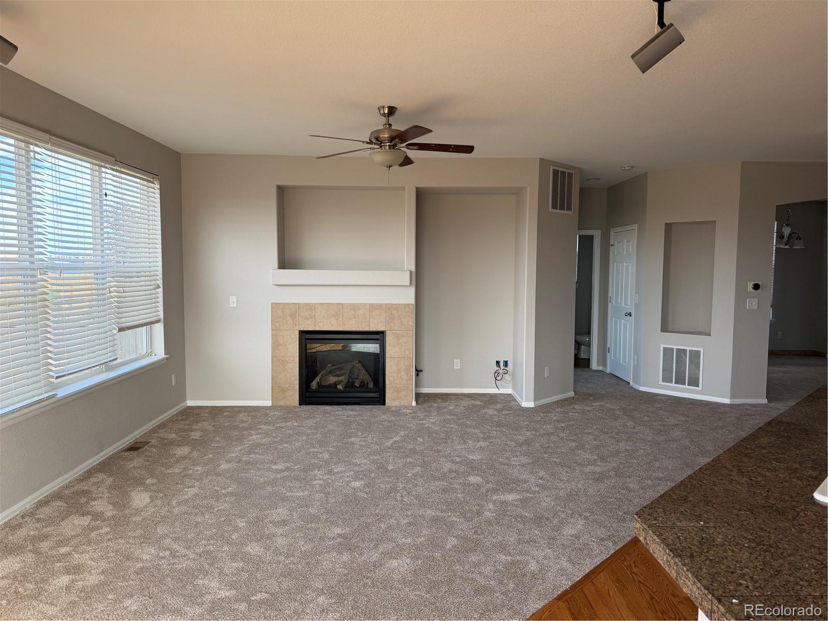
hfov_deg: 71.6
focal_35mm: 24
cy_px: 310
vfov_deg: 56.8
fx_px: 574
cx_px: 414
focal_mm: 6.76
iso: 80
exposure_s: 1/200
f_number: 1.78
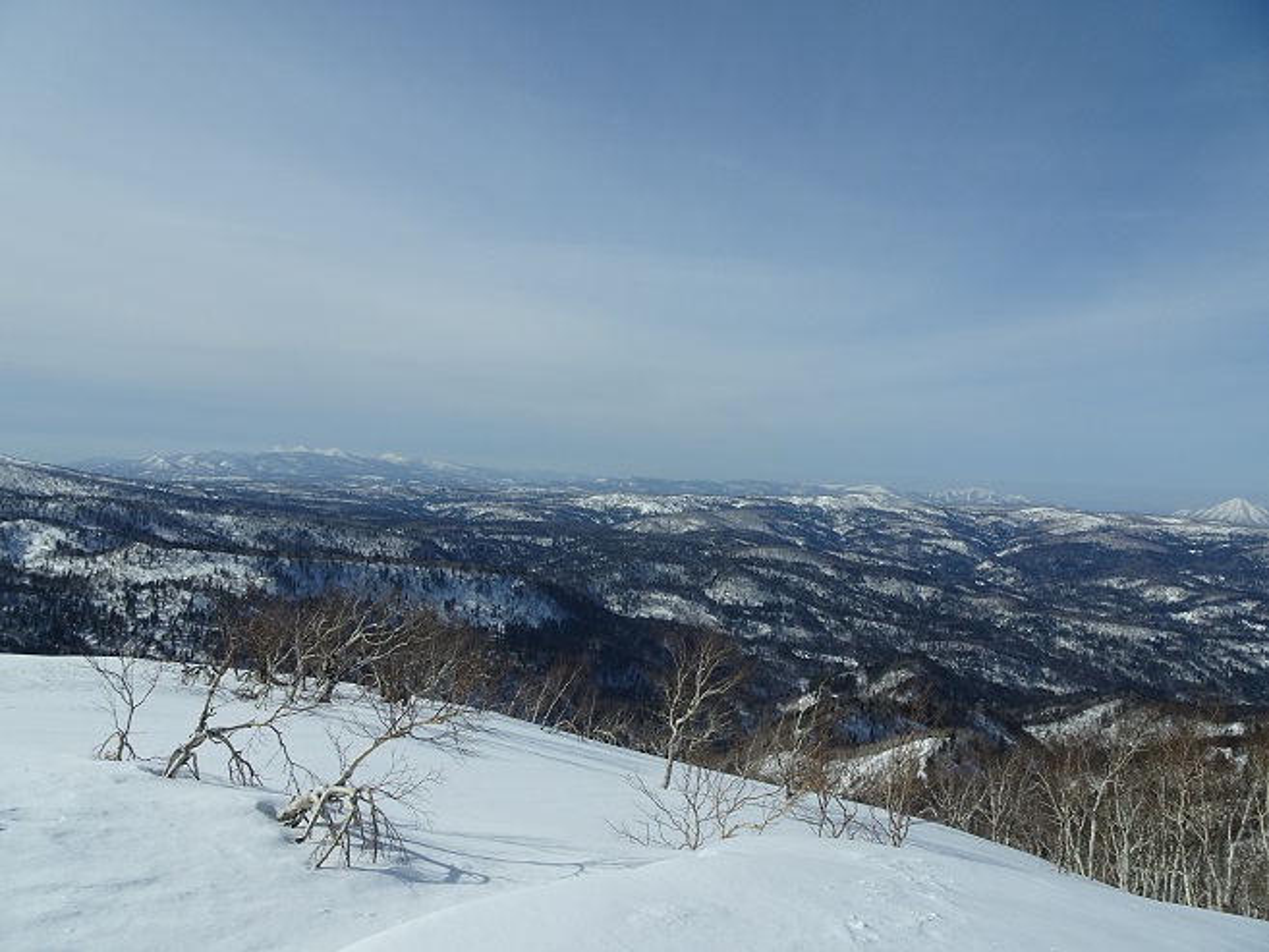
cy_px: 476
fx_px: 880
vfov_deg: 56.8
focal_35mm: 24
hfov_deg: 71.6
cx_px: 634
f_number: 3.5
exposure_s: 1/2000
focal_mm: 4.1
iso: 80
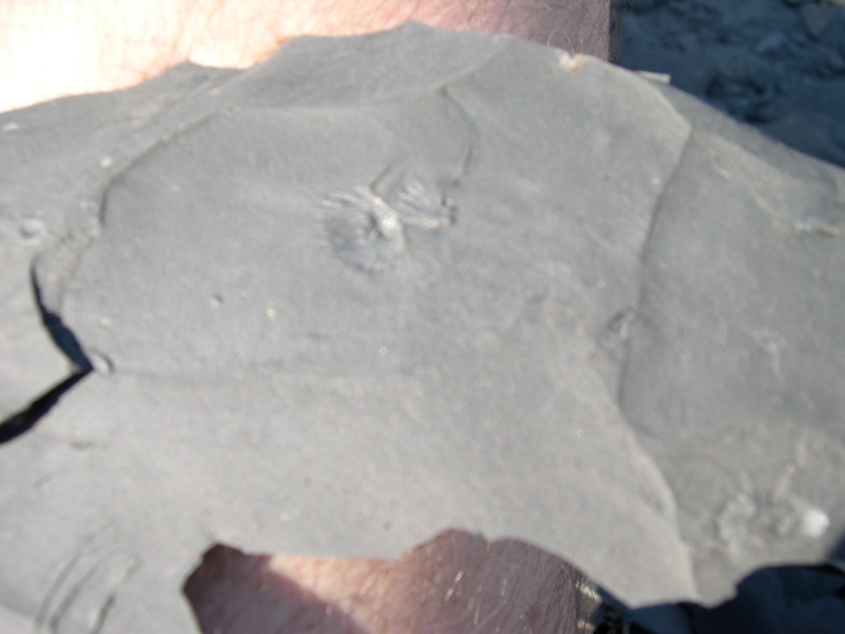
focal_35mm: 38
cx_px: 422
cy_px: 317
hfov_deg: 49.0
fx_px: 928
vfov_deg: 37.7
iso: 100
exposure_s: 1/389
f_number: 2.8
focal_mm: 8
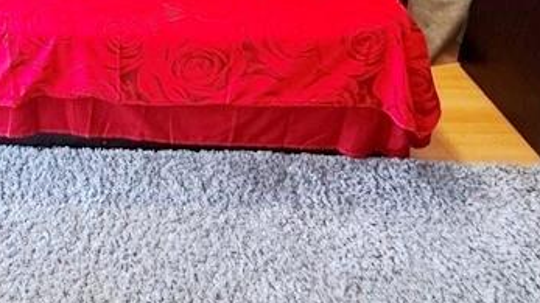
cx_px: 33
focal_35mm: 45
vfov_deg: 22.9
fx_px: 644
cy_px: -113
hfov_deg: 41.1
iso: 320
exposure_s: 1/99
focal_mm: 2.22
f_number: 2.2
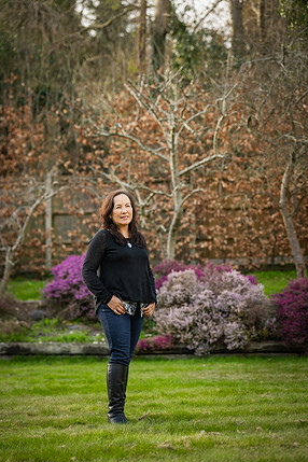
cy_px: 225
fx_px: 1104
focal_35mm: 86
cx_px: 153
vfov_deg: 23.6
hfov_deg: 15.9
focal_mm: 82
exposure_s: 1/800
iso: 320
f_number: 2.7
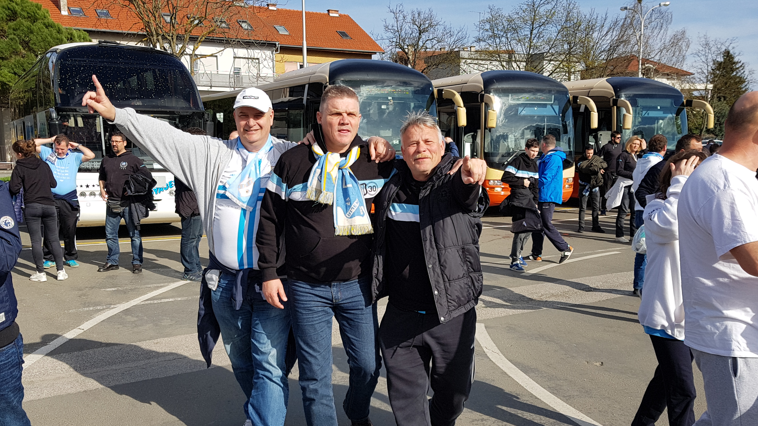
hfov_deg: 58.0
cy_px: 254
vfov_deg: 34.6
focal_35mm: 34
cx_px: 354
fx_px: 683
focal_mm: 4.2
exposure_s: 1/2376
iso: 40
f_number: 1.7
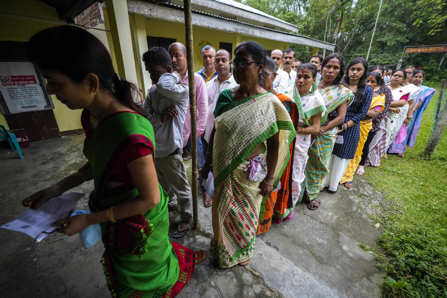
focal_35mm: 16
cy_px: 149
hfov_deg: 96.7
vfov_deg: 73.7
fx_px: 199
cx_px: 224
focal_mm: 16
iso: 800
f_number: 4.5
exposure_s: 1/320
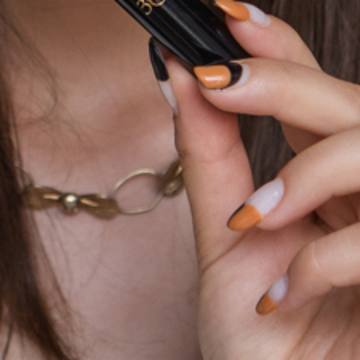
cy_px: -327
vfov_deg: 8.3
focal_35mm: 203
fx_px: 2389
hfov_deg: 8.6
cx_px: 32
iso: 640
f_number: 3.5
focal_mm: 35
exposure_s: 1/160
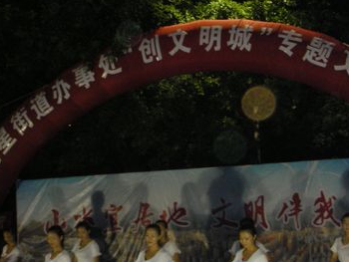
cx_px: 145
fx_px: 706
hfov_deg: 27.7
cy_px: 186
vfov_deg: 20.9
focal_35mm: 70
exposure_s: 1/60.1
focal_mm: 5.8
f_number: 3
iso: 200
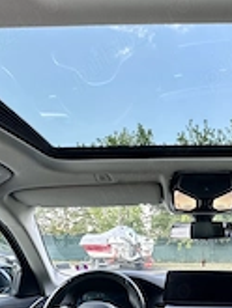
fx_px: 303
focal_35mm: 34
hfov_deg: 39.6
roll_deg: -1.0
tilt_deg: +7.3
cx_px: 196
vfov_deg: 52.5
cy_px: 215
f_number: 2.2
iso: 160
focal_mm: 2.22
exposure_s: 1/81
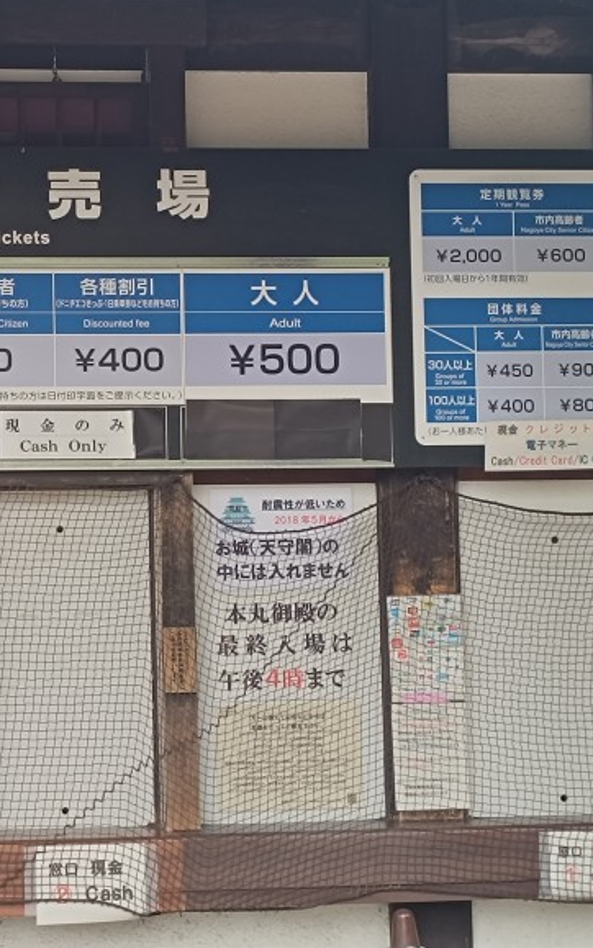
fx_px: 1163
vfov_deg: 44.4
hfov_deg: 26.6
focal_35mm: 45
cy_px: 478
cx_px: -43
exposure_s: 1/100
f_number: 1.65
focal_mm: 6.14
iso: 523
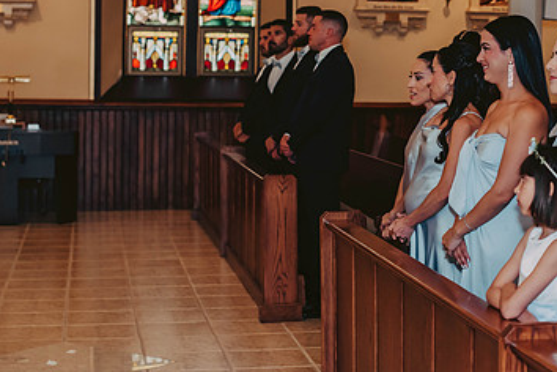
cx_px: 404
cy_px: 84
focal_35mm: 82
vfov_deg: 16.6
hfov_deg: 24.5
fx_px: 1269
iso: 800
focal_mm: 50
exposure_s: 1/125
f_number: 2.8
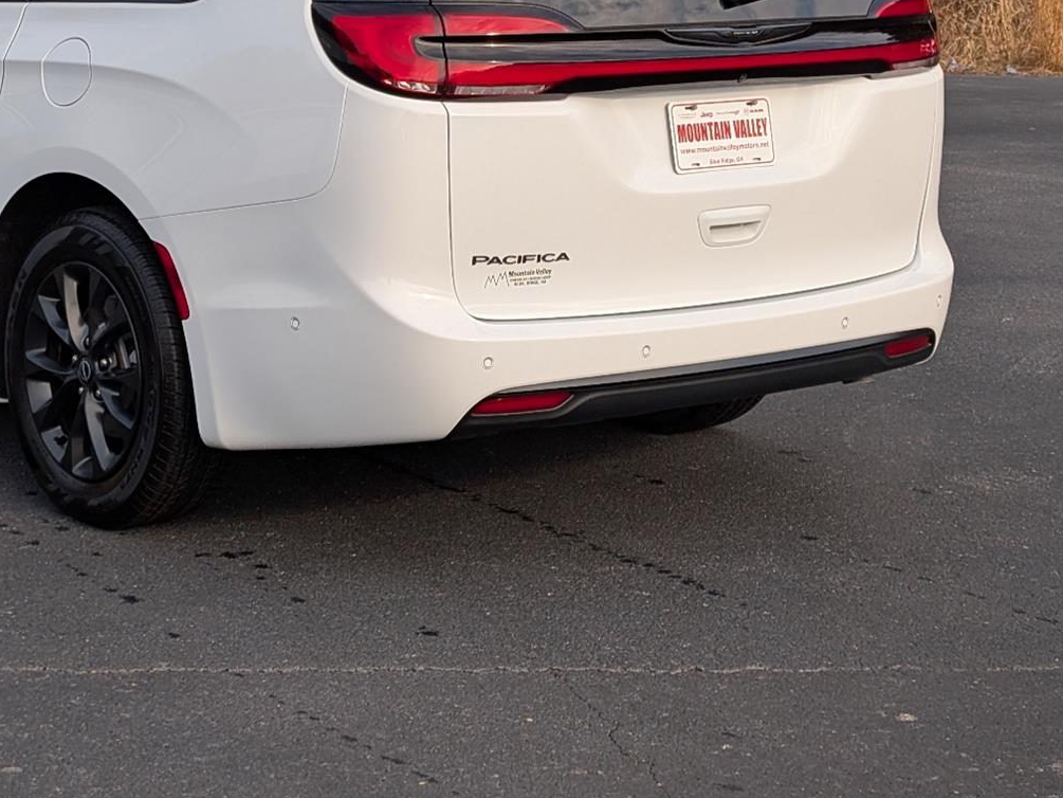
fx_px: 2396
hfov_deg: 24.7
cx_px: 265
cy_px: 175
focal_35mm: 78
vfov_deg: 18.7
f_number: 1.68
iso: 21
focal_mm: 6.9
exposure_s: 1/588
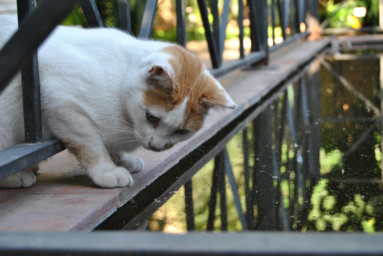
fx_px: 879
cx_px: 192
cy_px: 128
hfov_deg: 24.6
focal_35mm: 82
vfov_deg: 16.6
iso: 800
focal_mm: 55
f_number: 5.6
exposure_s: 1/50
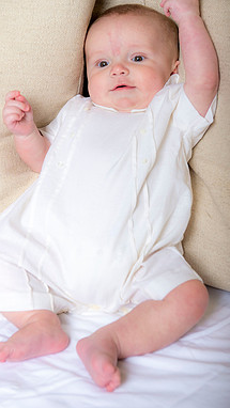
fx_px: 802
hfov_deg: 16.3
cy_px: 188
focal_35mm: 74
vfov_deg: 28.6
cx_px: 99
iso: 200
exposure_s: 1/250
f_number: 4.5
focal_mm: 60
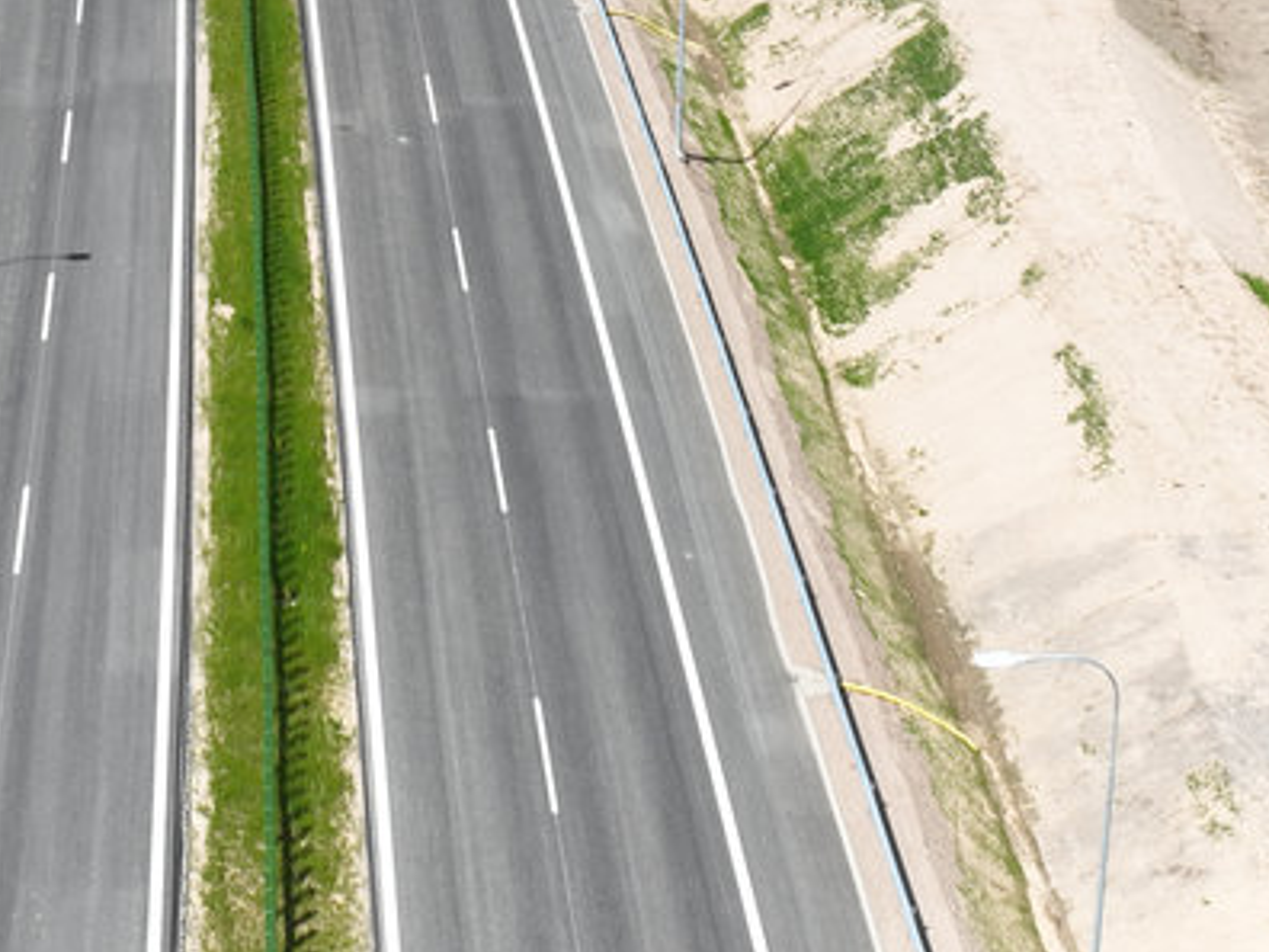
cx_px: 269
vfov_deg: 17.9
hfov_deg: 24.1
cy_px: -40
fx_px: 2933
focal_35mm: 80
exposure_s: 1/1600
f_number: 2.8
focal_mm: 12.29
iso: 100
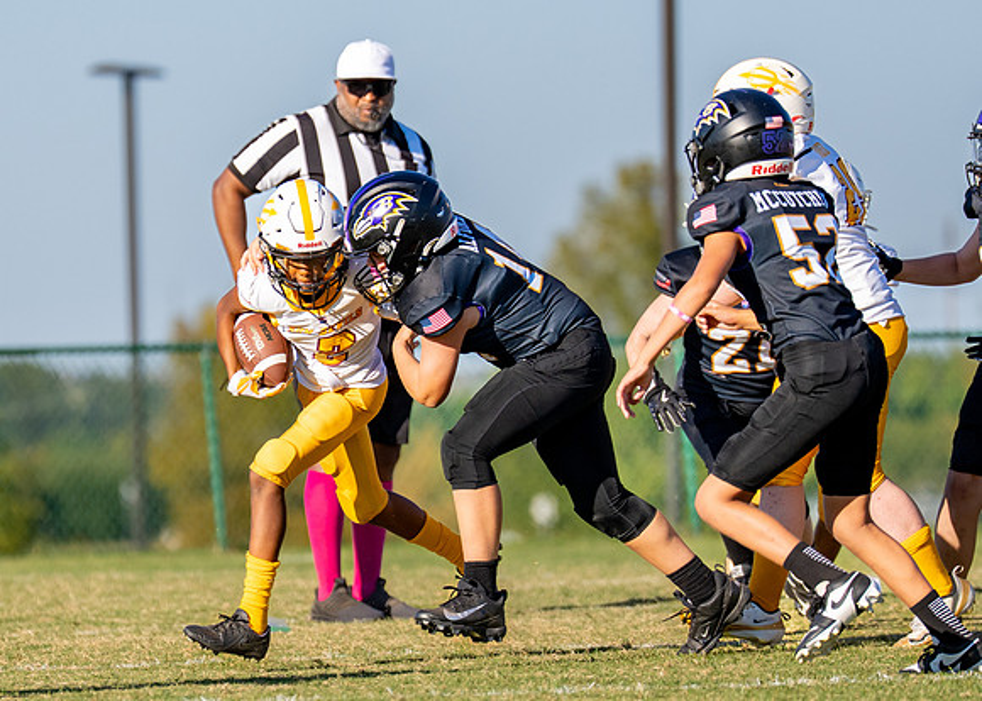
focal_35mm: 467
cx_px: 382
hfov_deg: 4.3
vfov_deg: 3.1
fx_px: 13009
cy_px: 411
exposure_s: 1/3200
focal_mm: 200
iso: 160
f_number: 2.8
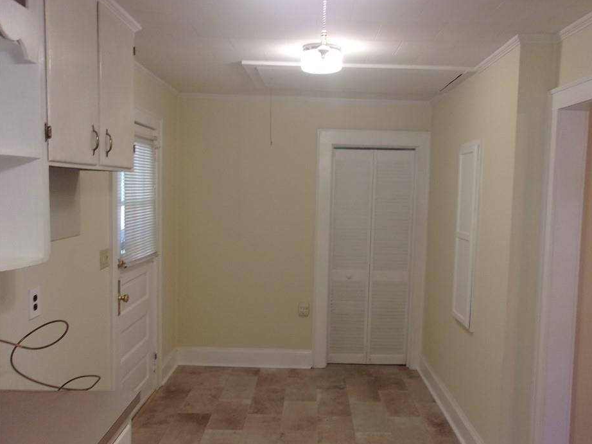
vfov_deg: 46.8
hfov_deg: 59.9
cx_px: 326
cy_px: 231
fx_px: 513
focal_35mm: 30
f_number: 3
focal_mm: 4.9
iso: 175
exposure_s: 1/34
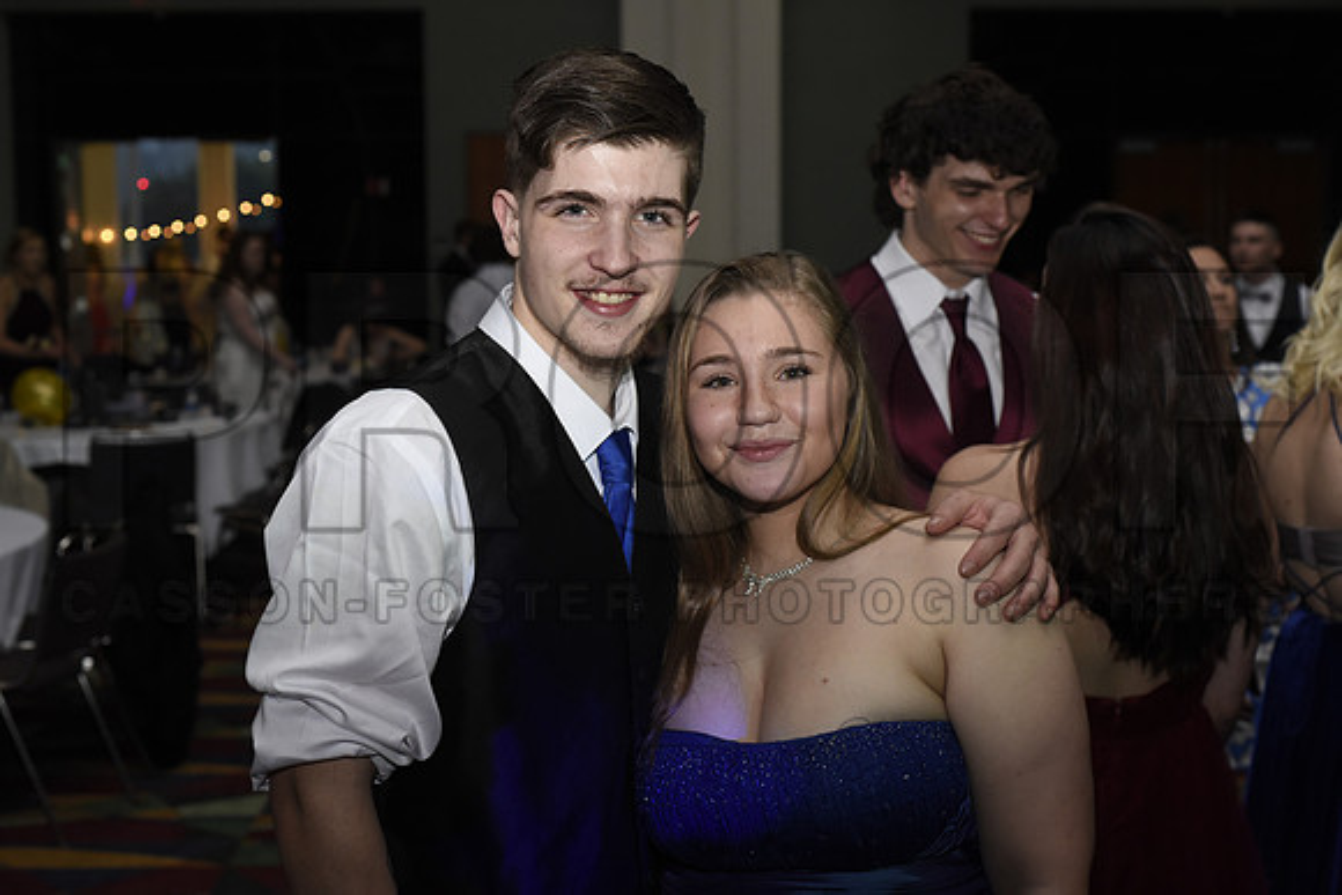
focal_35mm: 50
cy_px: 448
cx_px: 671
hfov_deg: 39.6
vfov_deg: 27.0
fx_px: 1864
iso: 2500
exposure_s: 1/200
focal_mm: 50
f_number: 5
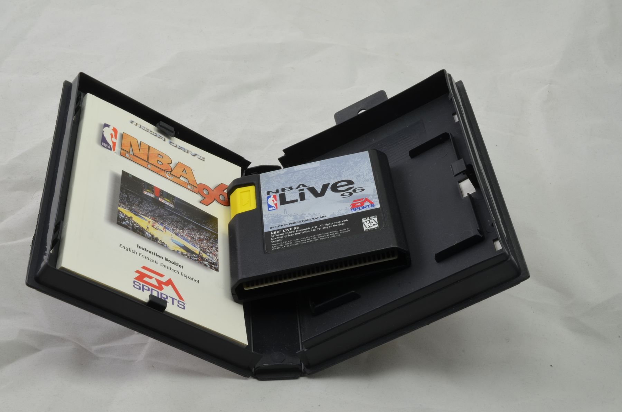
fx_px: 1035
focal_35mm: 60
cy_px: 206
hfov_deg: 33.5
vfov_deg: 22.5
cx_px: 311
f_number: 20
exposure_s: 1/1.3
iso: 100
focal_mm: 40
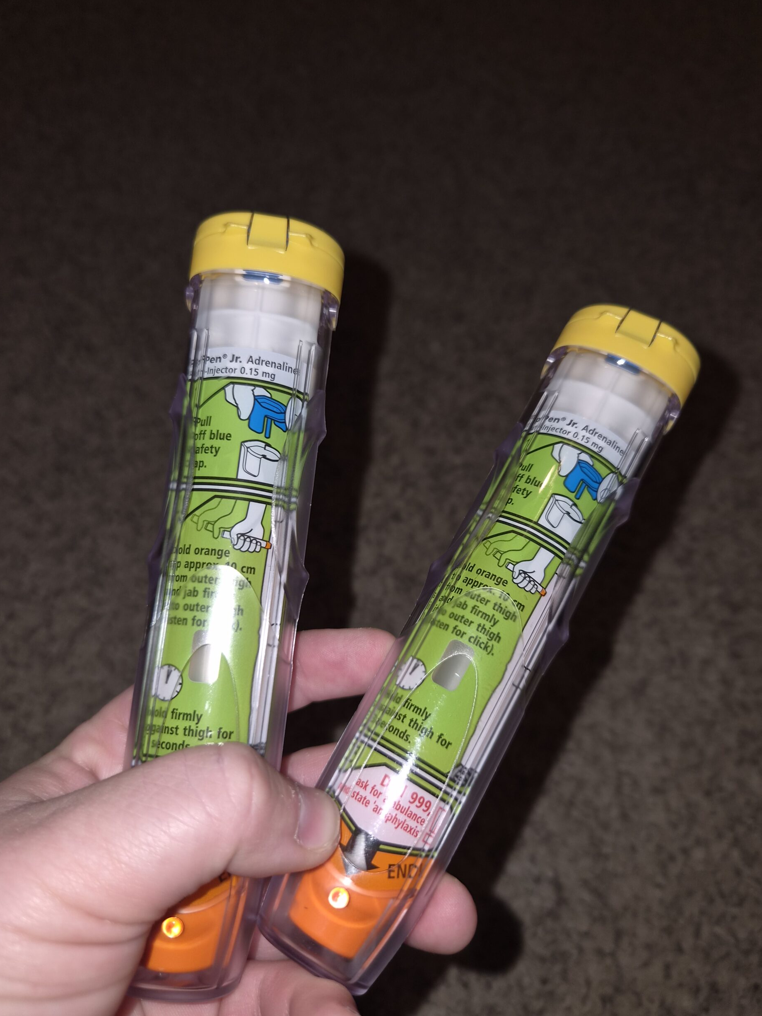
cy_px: 505
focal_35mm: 24
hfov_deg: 56.8
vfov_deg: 71.6
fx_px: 704
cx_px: 386
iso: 100
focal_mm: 5.4
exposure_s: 1/42
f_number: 1.8
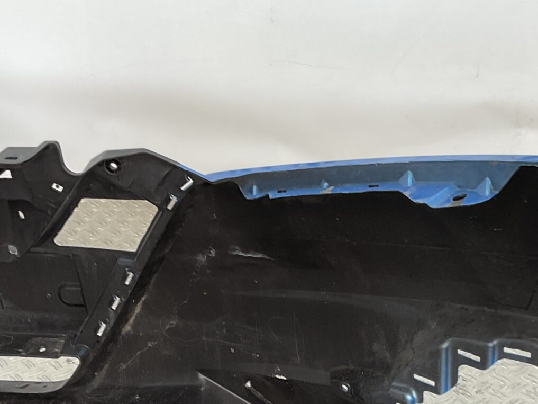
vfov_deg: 19.2
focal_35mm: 73
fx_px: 1135
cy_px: 471
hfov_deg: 26.6
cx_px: 309
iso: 25
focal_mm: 3
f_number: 1.8
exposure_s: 1/100
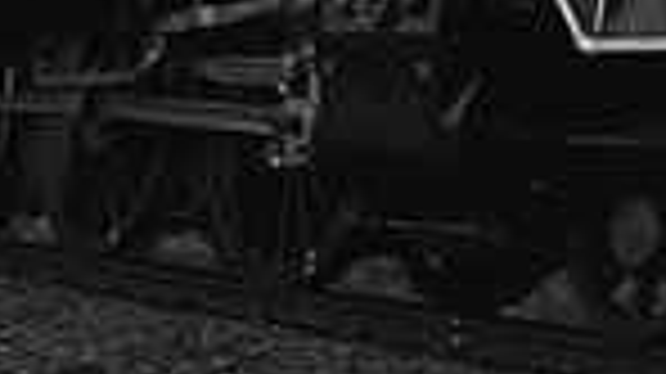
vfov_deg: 9.7
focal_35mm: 123
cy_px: -29
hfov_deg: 17.0
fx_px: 2171
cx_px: 675
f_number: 4.5
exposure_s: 1/180
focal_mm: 20
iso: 200
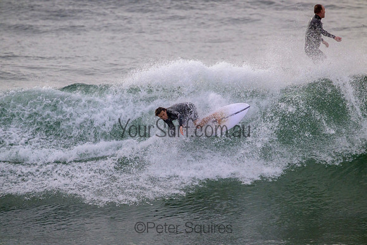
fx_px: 8157
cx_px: 184
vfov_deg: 1.7
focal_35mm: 800
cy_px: 122
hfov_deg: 2.6
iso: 1800
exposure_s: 1/2000
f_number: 11
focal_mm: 800
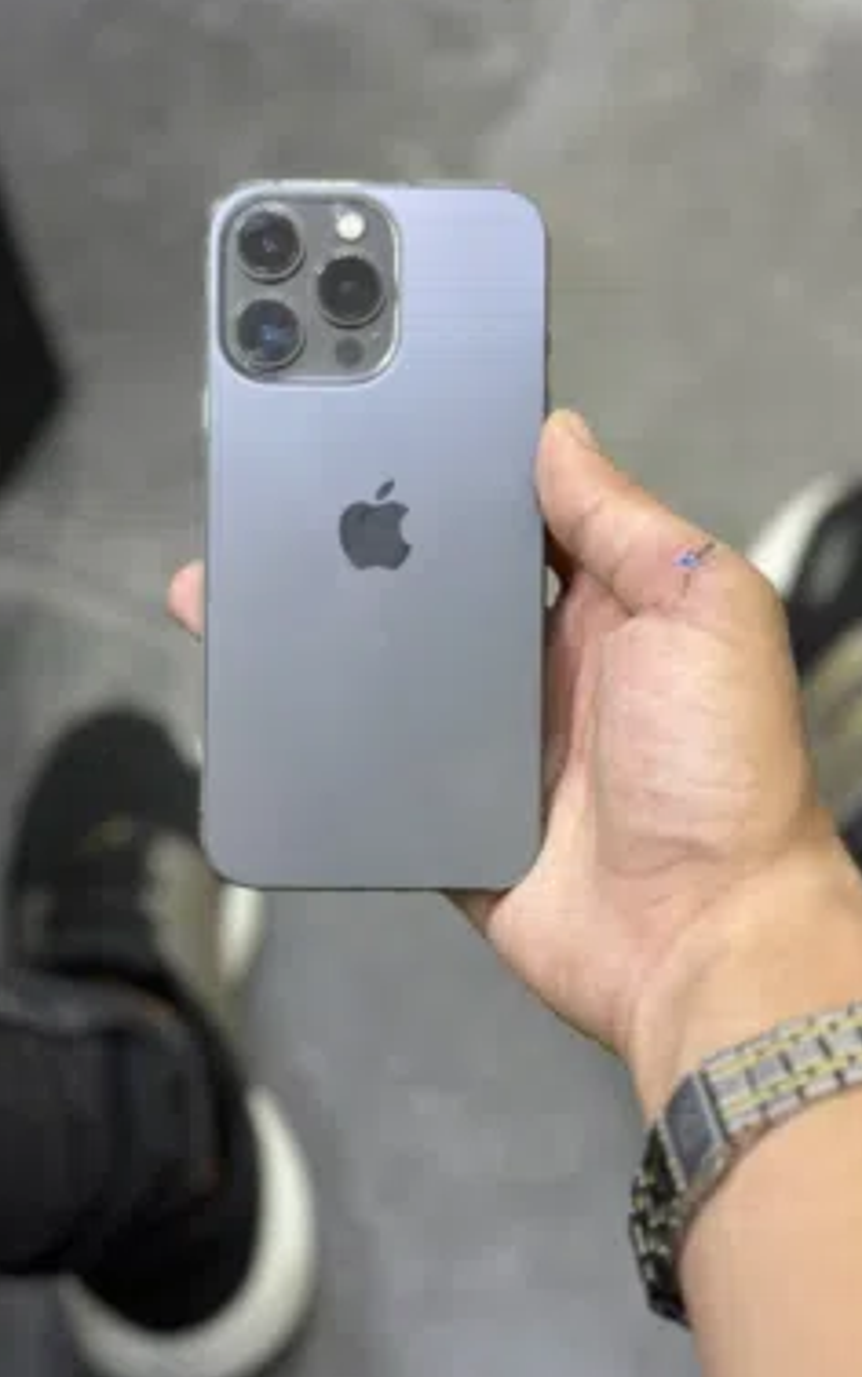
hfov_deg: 24.0
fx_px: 2027
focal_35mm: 54
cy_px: 690
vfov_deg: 37.5
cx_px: 431
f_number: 1.78
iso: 100
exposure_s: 1/50
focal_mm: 6.86
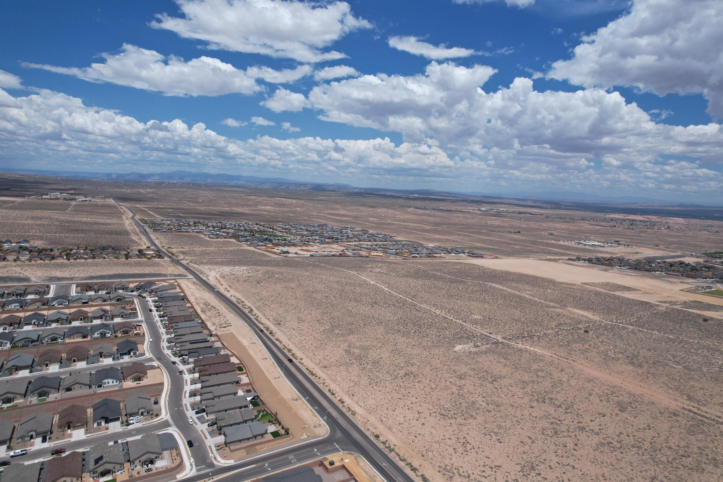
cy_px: 241
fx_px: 442
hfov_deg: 78.6
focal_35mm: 22
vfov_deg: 57.2
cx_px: 362
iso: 100
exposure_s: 1/4000
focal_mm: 8.38
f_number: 2.8
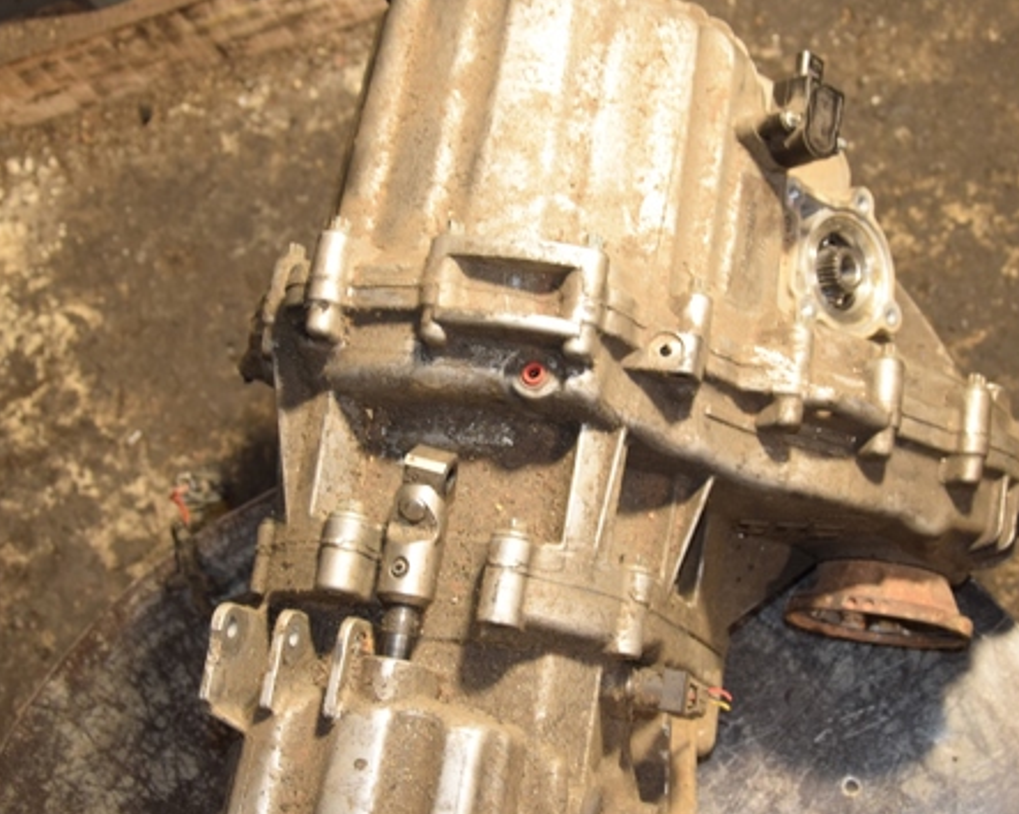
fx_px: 1839
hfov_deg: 30.9
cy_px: 363
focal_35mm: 61
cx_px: 570
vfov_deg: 25.0
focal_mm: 30
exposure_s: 1/80
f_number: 5
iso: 800
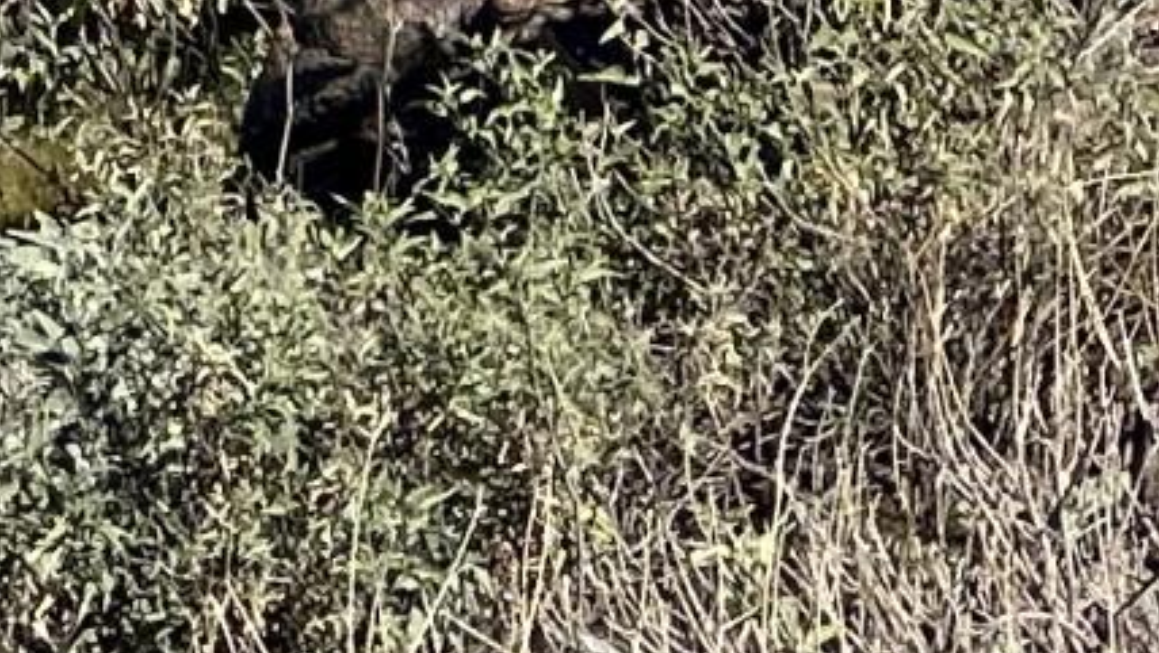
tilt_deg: -1.1
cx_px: 1584
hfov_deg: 3.7
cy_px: -2160
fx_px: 18075
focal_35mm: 588
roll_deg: -2.6
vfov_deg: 2.0
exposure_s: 1/1074
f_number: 2.8
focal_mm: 9
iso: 32
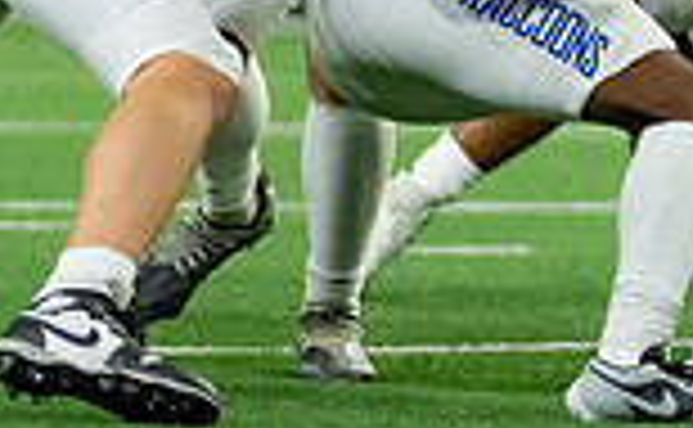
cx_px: 522
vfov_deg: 2.1
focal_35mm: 634
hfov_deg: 3.3
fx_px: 11931
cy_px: -17
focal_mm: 130
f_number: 2.8
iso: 3200
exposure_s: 1/1000
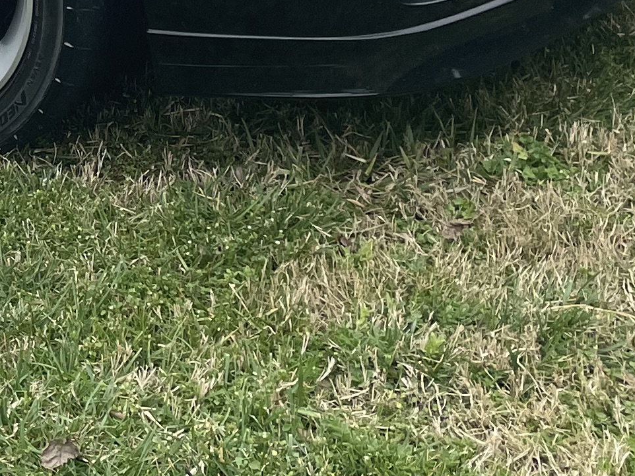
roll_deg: +3.6
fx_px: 1999
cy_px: -341
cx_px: -265
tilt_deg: -7.1
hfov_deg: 16.7
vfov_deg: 12.5
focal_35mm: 109
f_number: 1.6
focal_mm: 4.2
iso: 32
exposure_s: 1/1114
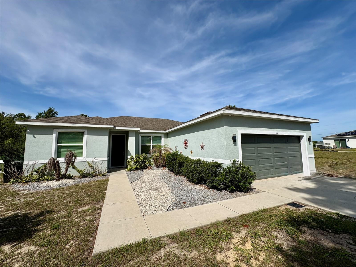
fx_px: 144
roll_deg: +1.3
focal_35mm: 14
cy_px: 134
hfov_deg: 102.1
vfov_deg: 85.7
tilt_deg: +6.3
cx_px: 178
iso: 40
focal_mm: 2.22
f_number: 2.2
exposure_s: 1/3247
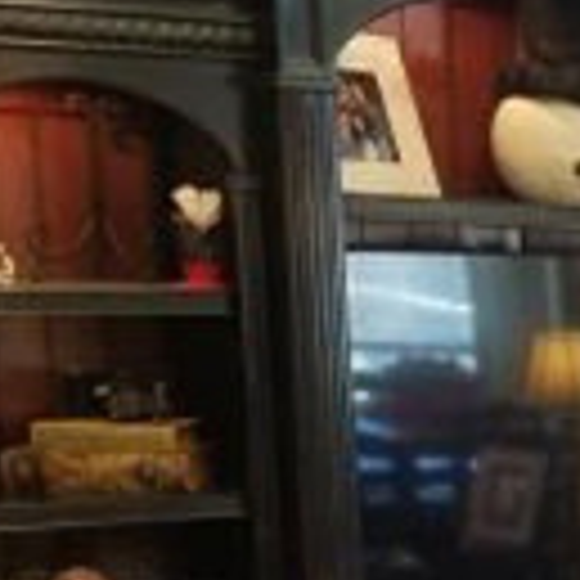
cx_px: 1124
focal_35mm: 114
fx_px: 2161
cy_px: 634
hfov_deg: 13.4
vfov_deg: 14.9
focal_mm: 4.2
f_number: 1.7
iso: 125
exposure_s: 1/24
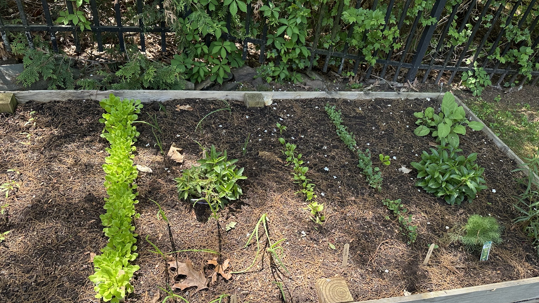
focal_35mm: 27
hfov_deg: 69.9
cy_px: 201
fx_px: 386
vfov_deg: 42.3
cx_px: 265
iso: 80
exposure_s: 1/282
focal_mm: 6.86
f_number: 1.78
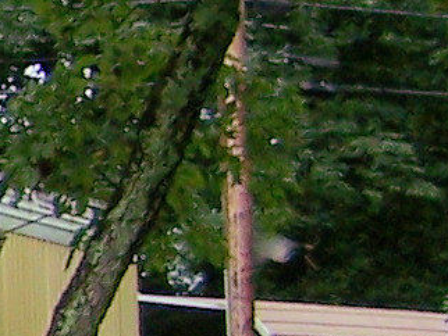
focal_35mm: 304
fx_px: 3937
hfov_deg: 5.8
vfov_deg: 4.9
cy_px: 186
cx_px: -1195
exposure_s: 1/640
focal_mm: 6.3
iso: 80
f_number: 2.8
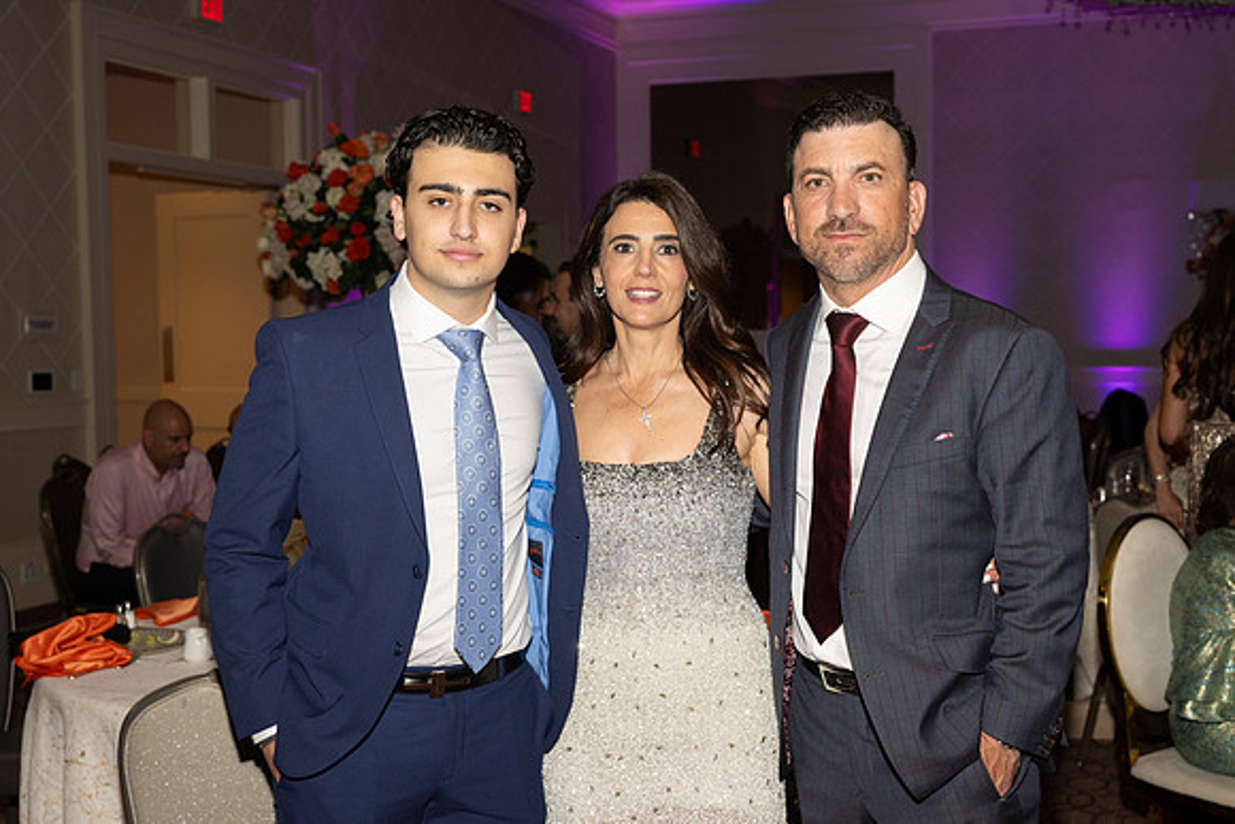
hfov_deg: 42.2
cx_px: 685
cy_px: 457
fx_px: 1600
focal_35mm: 47
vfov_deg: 28.9
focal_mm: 42
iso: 800
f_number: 5.6
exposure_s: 1/100
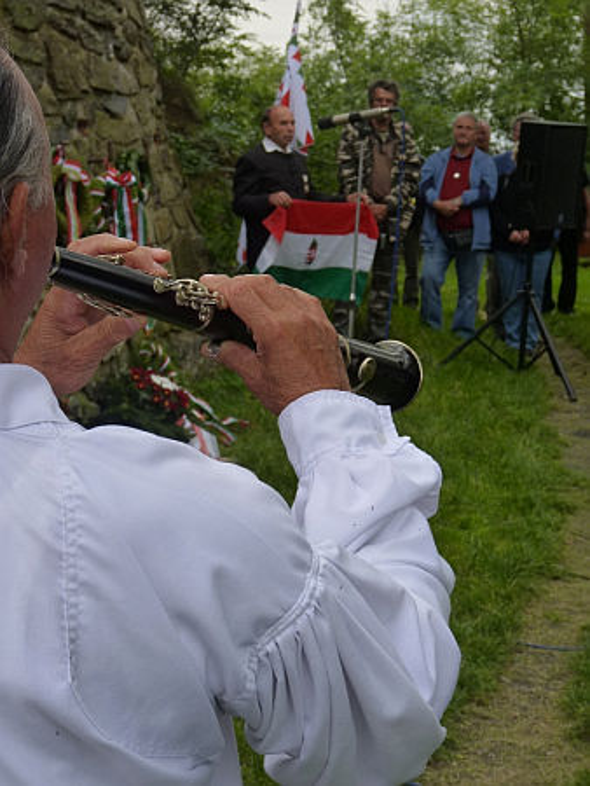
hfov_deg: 18.2
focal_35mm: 81
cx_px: 295
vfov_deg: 24.1
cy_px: 393
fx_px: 1839
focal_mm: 14.4
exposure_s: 1/250
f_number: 4
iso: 125
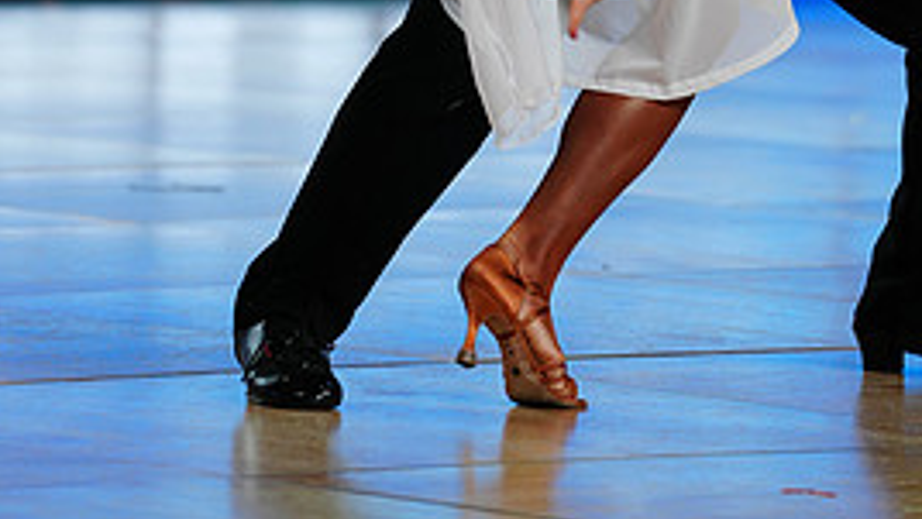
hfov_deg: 5.4
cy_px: -461
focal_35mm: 397
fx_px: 9710
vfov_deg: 3.0
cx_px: 470
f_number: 2.8
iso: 250
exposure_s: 1/400
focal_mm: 175
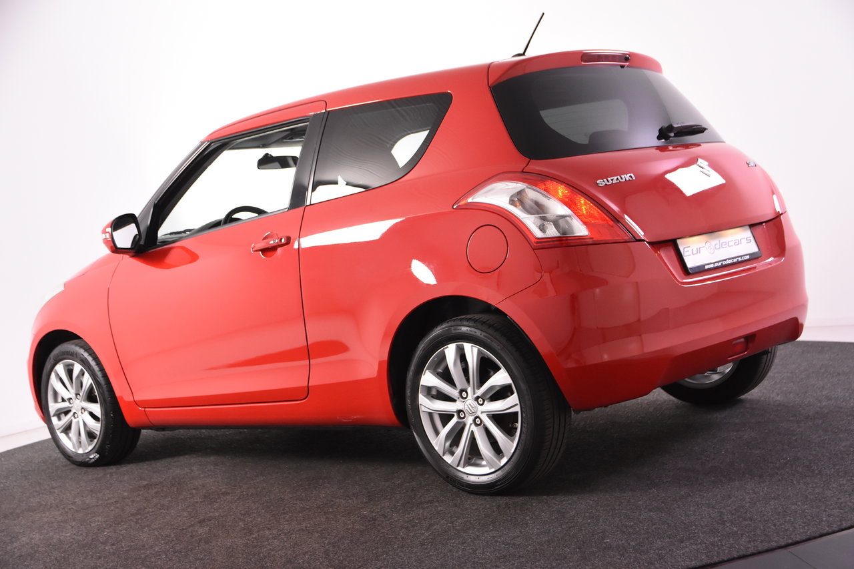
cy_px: 284
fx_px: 1210
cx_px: 427
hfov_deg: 38.9
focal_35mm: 51
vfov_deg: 26.5
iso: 1600
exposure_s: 1/80
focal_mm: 34
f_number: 4.5
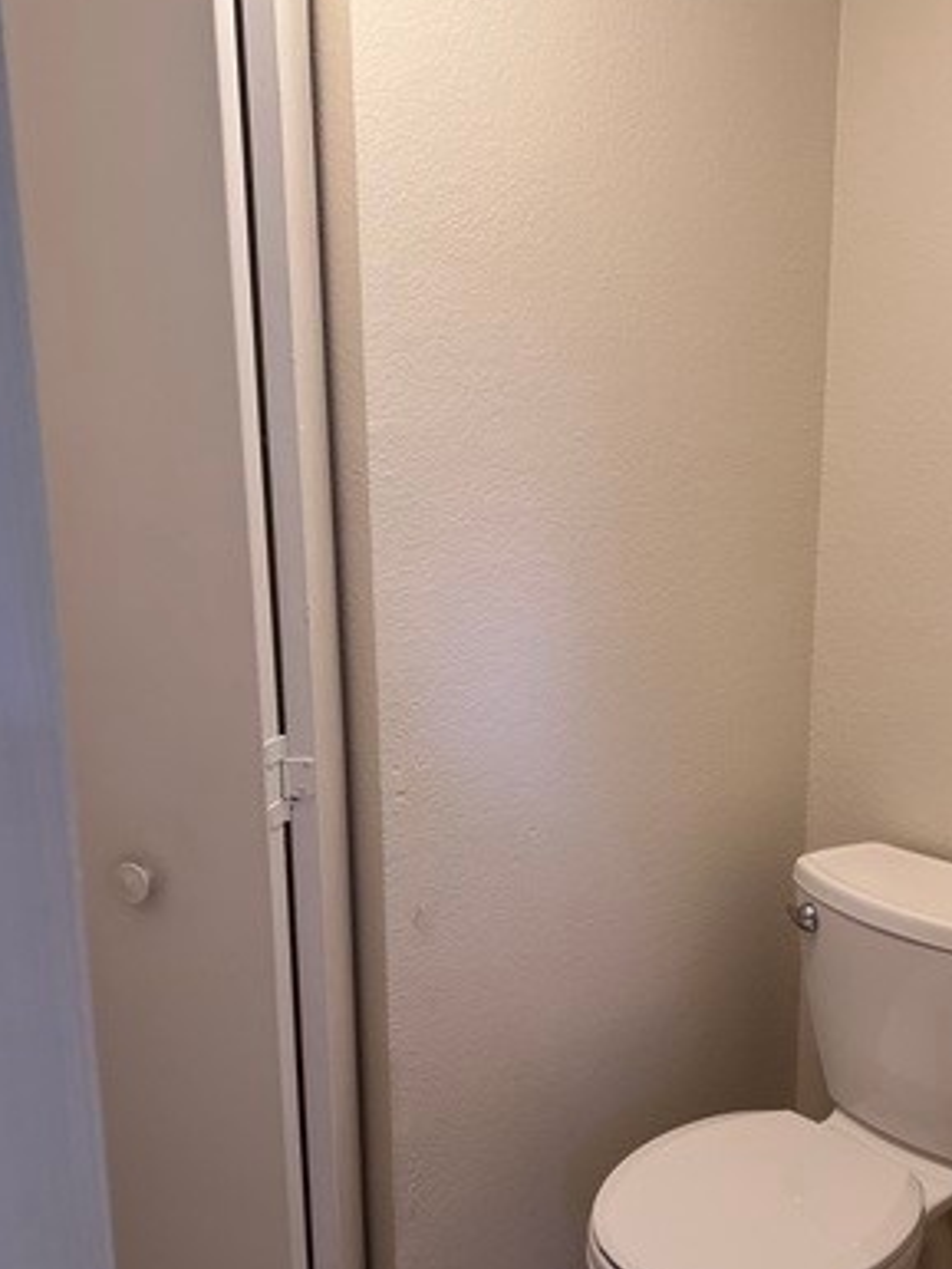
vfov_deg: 51.2
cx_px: 593
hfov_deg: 39.4
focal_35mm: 36
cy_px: 723
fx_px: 1319
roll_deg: -0.5
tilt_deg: -12.0
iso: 100
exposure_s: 1/120
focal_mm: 5.7
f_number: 1.5
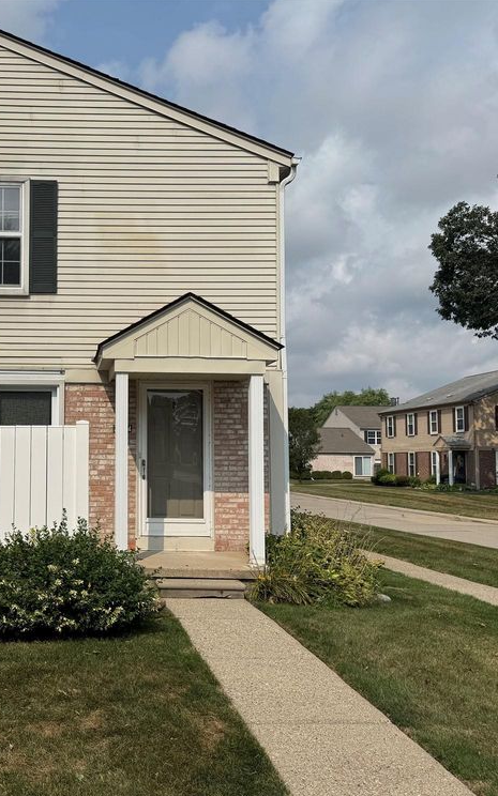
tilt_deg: +4.1
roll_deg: +0.1
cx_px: 70
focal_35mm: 35
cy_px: 405
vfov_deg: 55.3
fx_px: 760
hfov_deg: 34.6
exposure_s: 1/10417
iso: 80
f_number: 1.78
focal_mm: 6.76
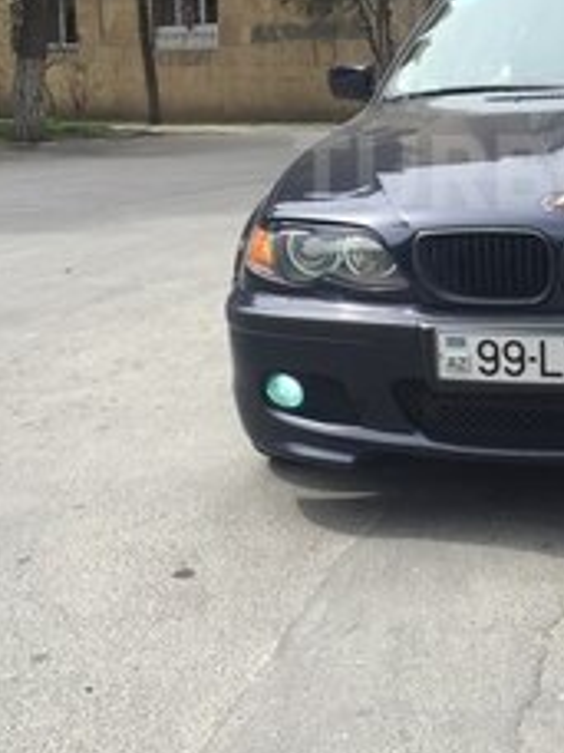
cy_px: 172
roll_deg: +0.7
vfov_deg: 30.1
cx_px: 548
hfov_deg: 22.5
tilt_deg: -2.7
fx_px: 1369
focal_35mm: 63
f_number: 2.2
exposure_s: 1/648
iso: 32
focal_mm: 4.15
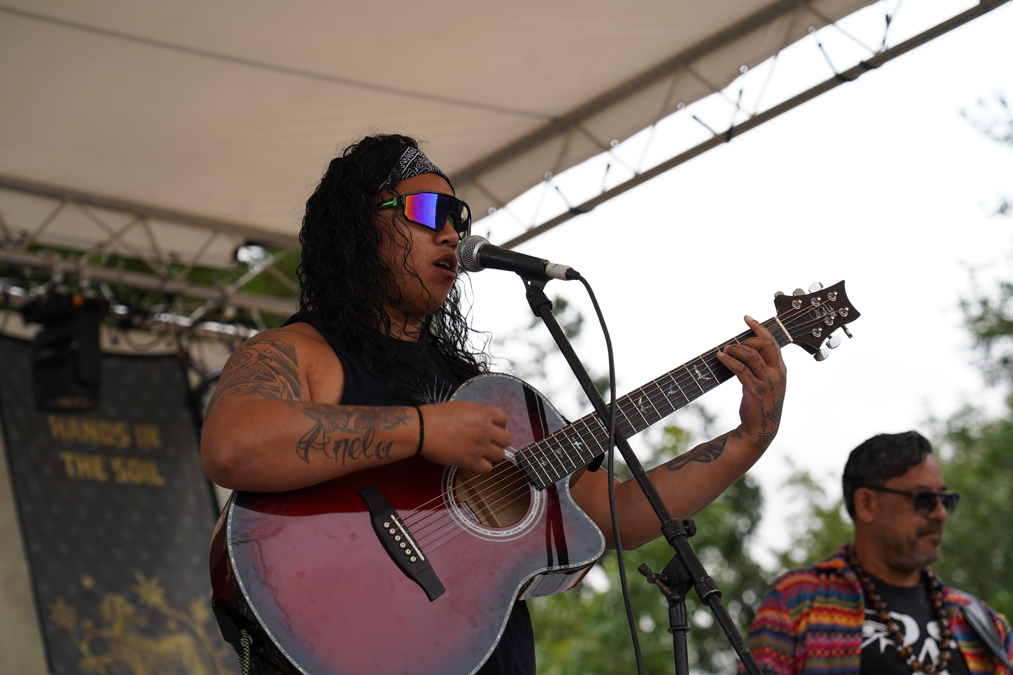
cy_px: 338
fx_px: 2954
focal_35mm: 105
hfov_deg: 19.5
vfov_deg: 13.0
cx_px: 506
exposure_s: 1/250
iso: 100
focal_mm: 105
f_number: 5
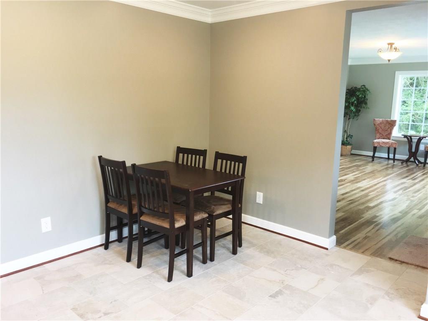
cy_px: 160
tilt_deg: -10.4
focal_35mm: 29
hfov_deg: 61.7
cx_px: 214
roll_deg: -0.9
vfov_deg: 48.2
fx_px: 359
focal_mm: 4.15
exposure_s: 1/30
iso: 32
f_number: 2.2
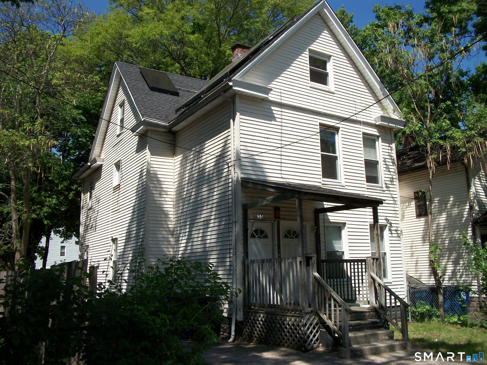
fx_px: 450
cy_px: 182
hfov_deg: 56.8
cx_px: 244
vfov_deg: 44.2
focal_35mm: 32
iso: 80
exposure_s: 1/400
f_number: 5.5
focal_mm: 5.7
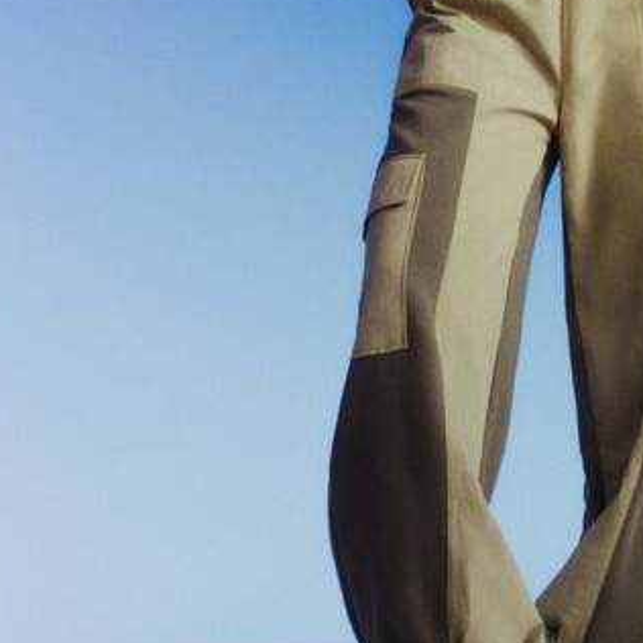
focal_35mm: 80
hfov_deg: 21.3
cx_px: 544
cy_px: 35
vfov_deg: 21.1
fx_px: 1681
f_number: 8
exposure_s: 1/160
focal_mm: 29
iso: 640
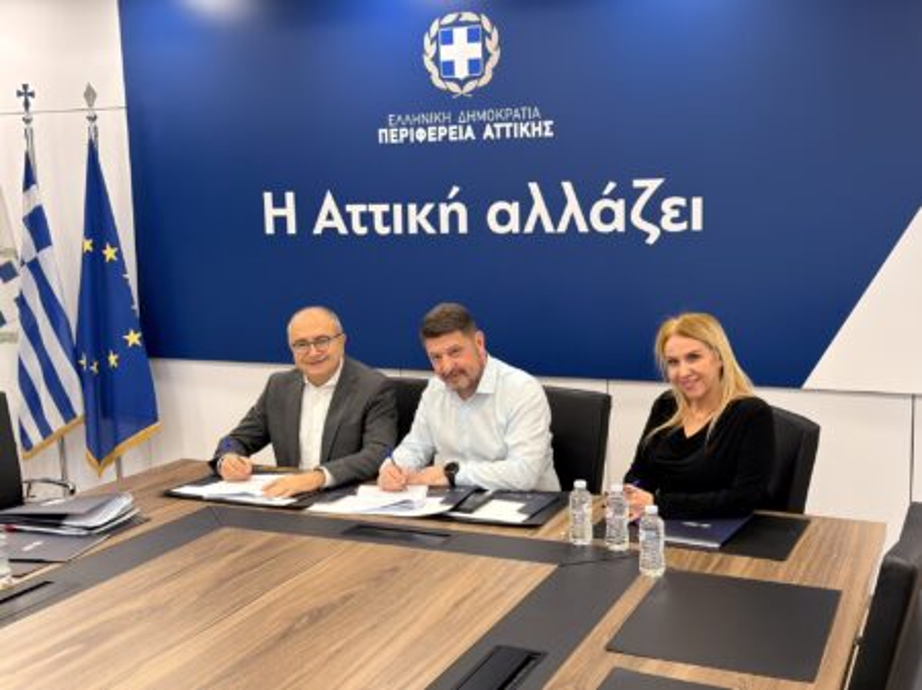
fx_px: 1118
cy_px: 345
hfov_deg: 44.8
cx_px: 461
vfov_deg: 34.3
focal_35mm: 42
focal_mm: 6.76
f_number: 1.78
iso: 200
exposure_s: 1/100
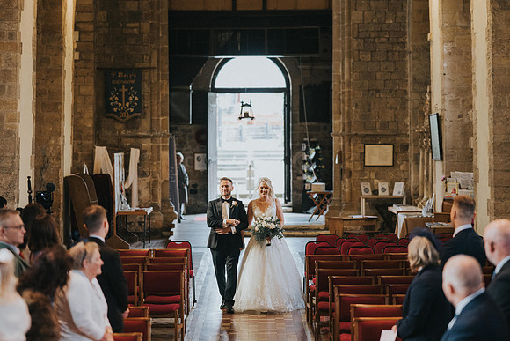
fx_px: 1574
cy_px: 176
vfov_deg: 12.3
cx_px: 235
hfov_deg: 18.4
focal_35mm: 111
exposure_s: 1/400
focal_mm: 85
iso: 1250
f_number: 1.8
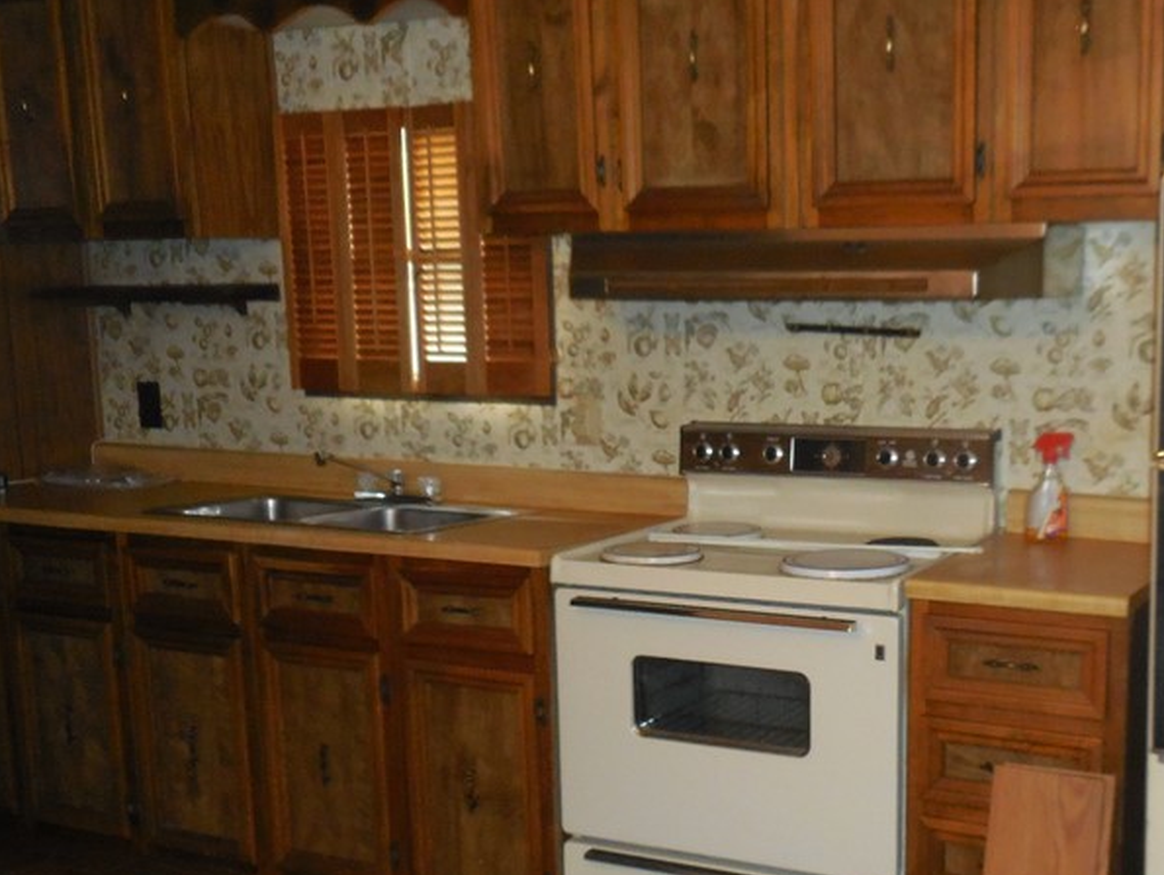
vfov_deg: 33.4
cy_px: 558
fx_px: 1447
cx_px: 824
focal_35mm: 43
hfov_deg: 42.9
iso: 500
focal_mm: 4.5
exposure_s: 1/25
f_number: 3.7
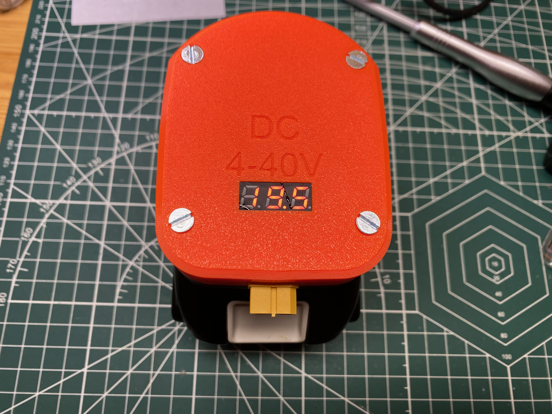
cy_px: 207
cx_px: 276
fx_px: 415
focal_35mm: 26
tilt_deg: -73.0
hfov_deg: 67.3
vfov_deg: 53.1
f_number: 1.8
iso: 100
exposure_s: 1/83
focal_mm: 4.25
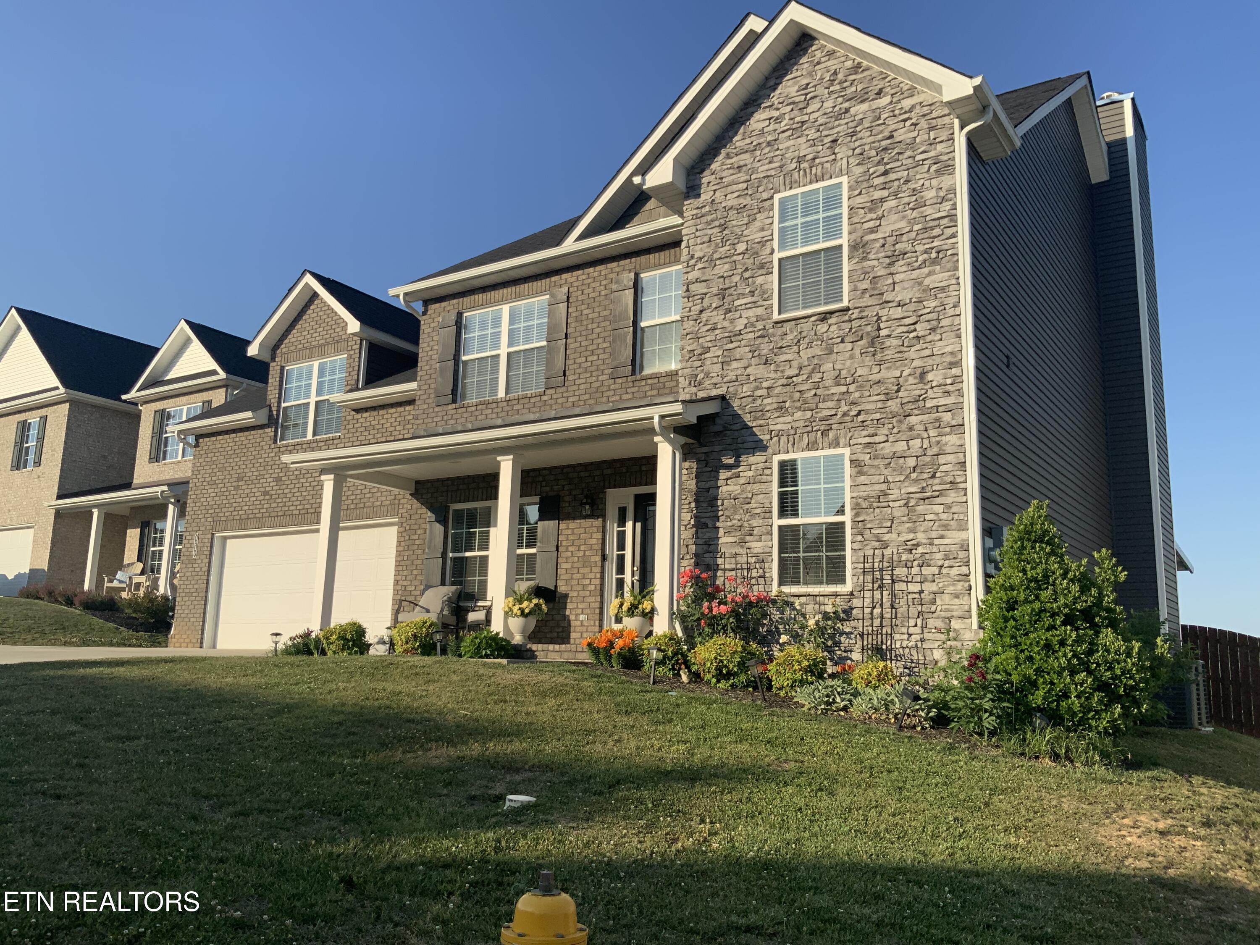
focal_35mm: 29
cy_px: 472
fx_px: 1056
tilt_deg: +12.5
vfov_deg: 48.2
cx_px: 630
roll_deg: -1.6
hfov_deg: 61.7
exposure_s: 1/1626
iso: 16
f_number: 1.8
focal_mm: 3
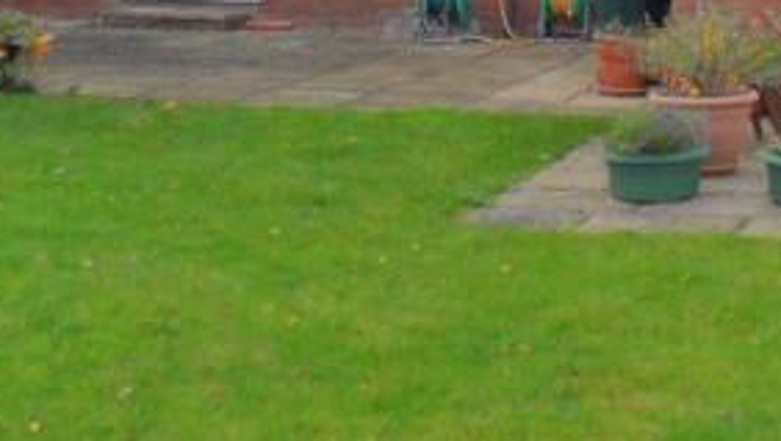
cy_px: -122
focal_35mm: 95
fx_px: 1968
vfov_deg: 12.4
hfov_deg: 21.2
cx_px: 889
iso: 80
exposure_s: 1/250
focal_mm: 3.9
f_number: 3.2
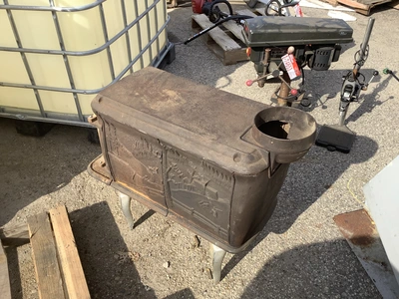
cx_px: 200
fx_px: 357
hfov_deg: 58.4
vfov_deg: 45.4
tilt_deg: -39.1
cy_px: 150
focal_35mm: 31
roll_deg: +0.2
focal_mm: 3.3
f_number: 2.4
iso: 25
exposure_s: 1/691
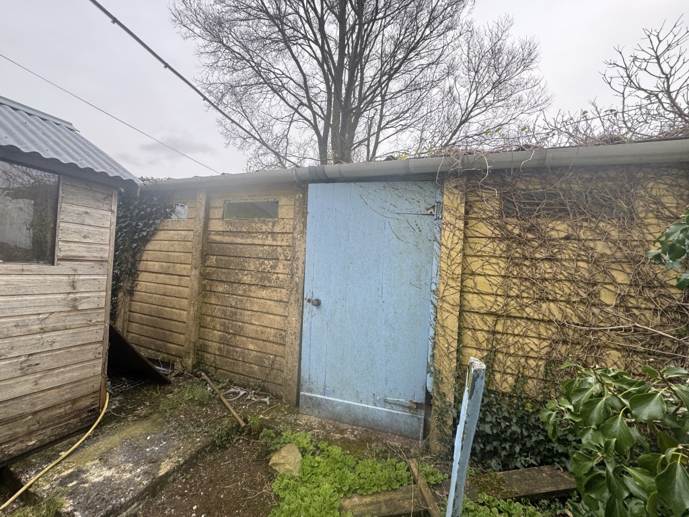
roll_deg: -2.2
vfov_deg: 85.7
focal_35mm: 14
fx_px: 279
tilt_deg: +4.0
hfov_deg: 102.1
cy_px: 258
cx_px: 344
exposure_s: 1/344
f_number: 2.2
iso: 40
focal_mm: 2.22
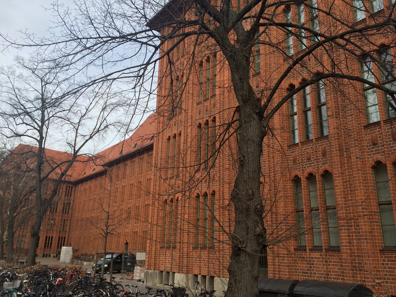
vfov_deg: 46.8
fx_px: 343
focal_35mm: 30
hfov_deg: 60.0
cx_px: 198
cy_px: 148
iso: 32
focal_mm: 4.12
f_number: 2.2
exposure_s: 1/977
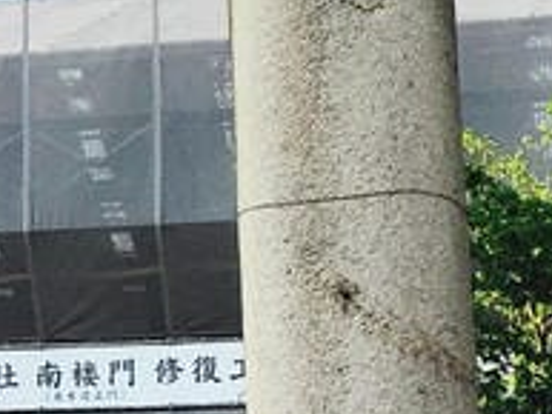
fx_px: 2872
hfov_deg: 10.5
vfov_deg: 8.2
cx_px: -358
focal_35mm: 180
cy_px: 320
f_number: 2.2
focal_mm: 4.15
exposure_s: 1/732
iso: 25
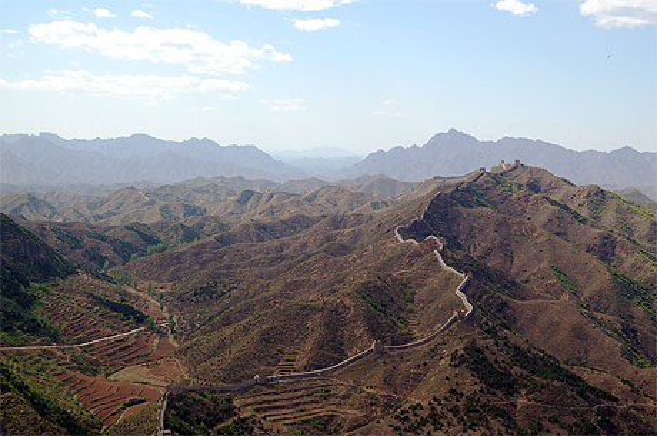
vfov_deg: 23.7
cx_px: 328
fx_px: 1038
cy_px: 218
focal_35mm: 57
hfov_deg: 35.1
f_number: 10
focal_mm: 38
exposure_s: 1/250
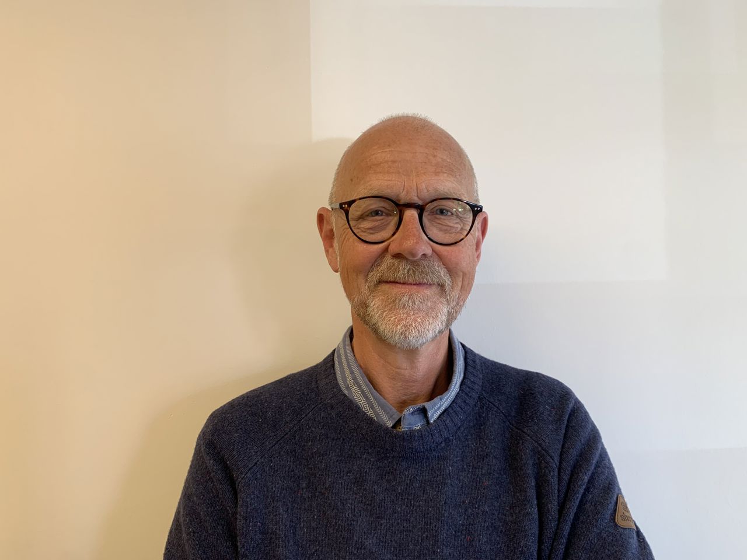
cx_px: 374
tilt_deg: +2.6
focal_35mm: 26
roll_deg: +0.6
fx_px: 561
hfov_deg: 67.3
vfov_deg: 53.1
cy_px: 280
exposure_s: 1/50
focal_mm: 4.25
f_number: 1.8
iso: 64
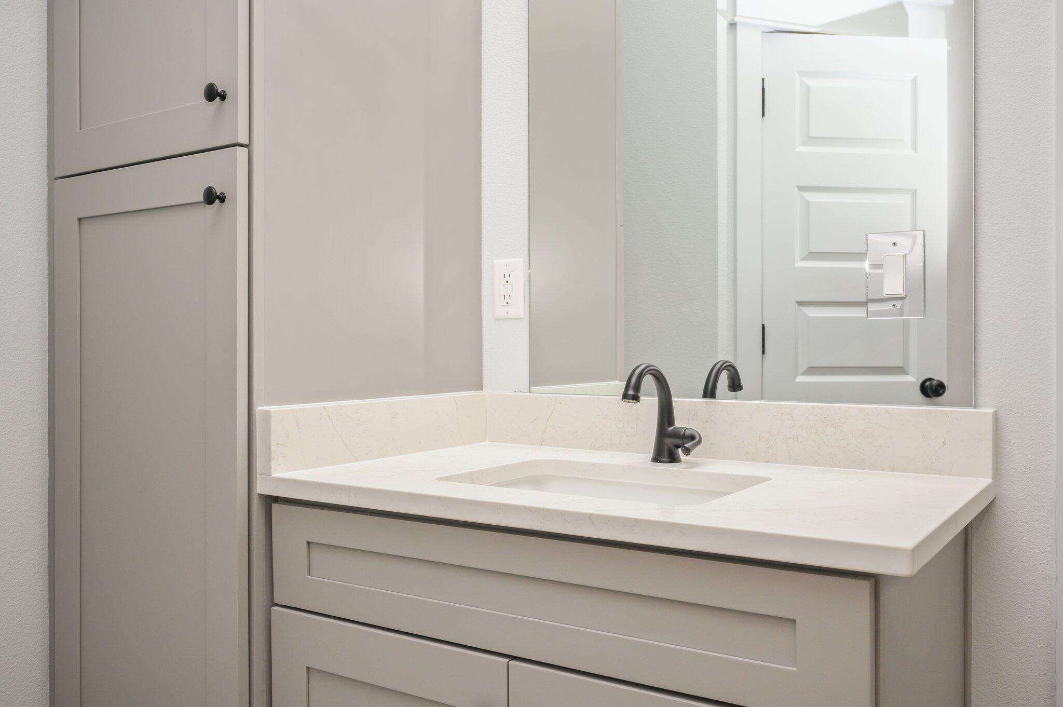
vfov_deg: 43.5
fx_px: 885
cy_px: 354
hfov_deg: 62.0
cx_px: 532
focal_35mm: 30
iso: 320
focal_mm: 30
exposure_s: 1/60
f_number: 9
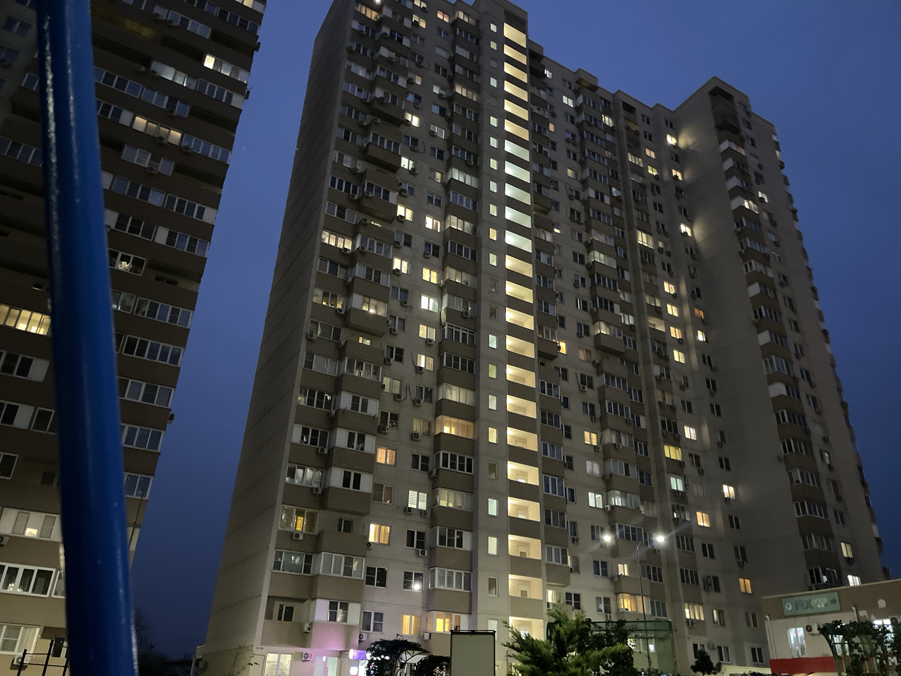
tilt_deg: +28.9
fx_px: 677
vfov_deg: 53.1
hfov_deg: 67.3
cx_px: 450
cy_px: 338
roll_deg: -1.3
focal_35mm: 26
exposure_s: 1/25
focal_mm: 5.1
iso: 1000
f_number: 1.6
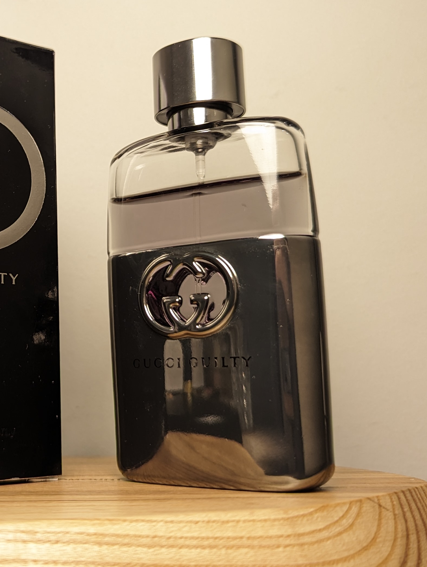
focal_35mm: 47
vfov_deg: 39.8
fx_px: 771
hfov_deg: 29.9
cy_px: 185
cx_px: 56
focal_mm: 6.81
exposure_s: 1/90
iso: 107
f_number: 1.85
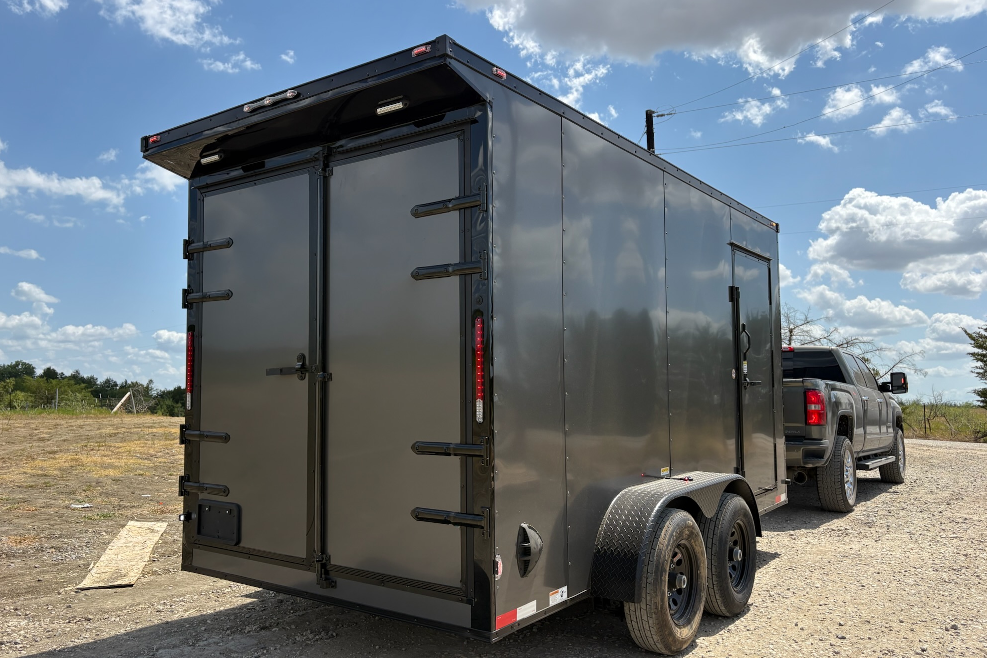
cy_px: 323
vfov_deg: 46.4
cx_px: 478
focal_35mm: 28
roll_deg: -0.1
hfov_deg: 65.5
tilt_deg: +8.1
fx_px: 768
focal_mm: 5.96
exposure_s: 1/3279
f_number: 1.6
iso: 50
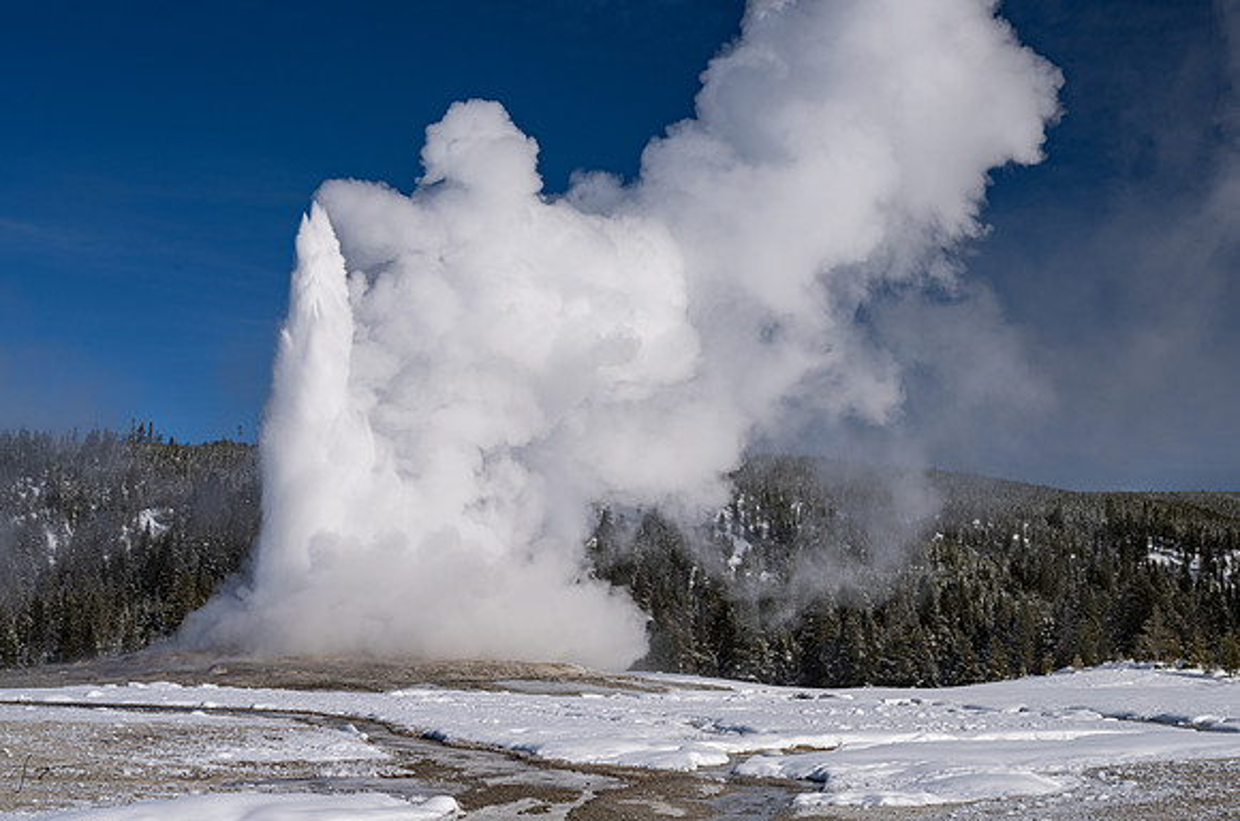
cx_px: 734
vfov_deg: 27.0
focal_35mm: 50
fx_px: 1707
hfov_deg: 39.8
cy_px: 496
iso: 125
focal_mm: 41
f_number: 11
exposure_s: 1/125
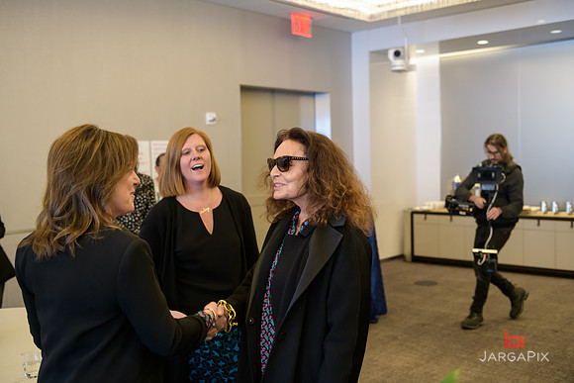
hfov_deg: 50.7
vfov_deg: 35.1
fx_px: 606
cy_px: 192
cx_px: 287
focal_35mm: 38
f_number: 3.2
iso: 1600
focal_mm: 38
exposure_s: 1/125
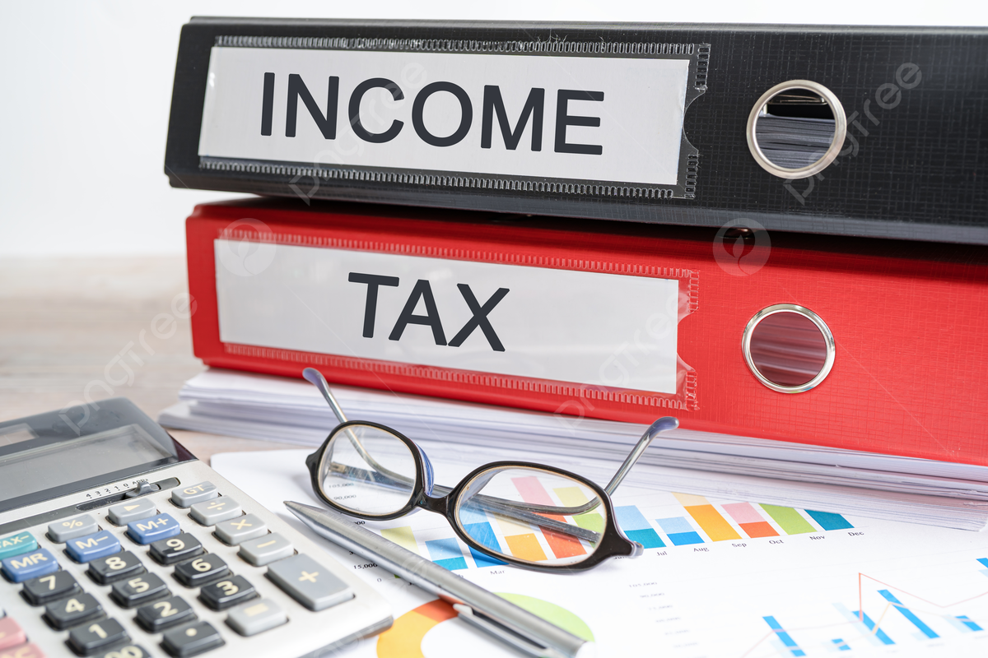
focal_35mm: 50
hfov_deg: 39.6
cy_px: 329
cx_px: 494
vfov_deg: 27.0
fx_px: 1372
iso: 100
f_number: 5.6
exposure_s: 1/100
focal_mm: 50
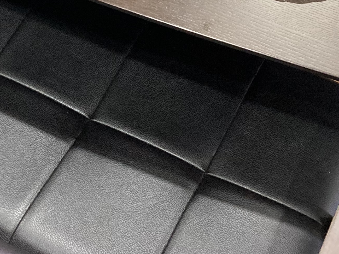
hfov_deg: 22.4
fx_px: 852
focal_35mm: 87
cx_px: 103
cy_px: -116
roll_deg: +4.4
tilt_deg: -43.5
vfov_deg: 15.7
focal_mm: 3.99
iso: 250
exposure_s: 1/50
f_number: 1.8
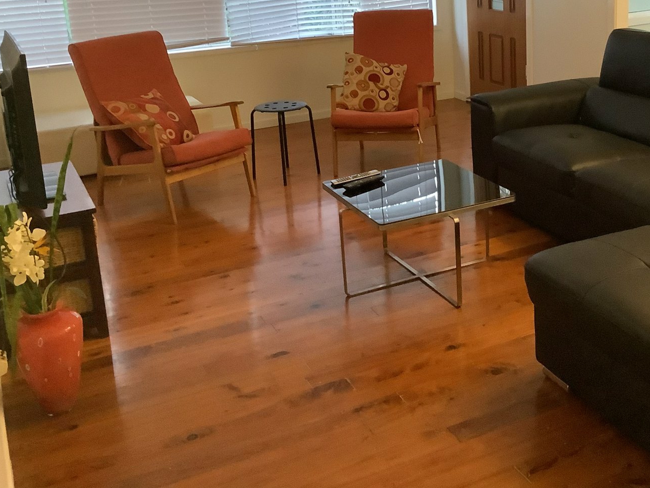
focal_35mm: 46
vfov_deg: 31.0
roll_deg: +1.5
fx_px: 864
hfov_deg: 40.7
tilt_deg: -14.3
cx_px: 436
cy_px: 128
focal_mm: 3.3
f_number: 2.4
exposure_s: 1/33
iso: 400
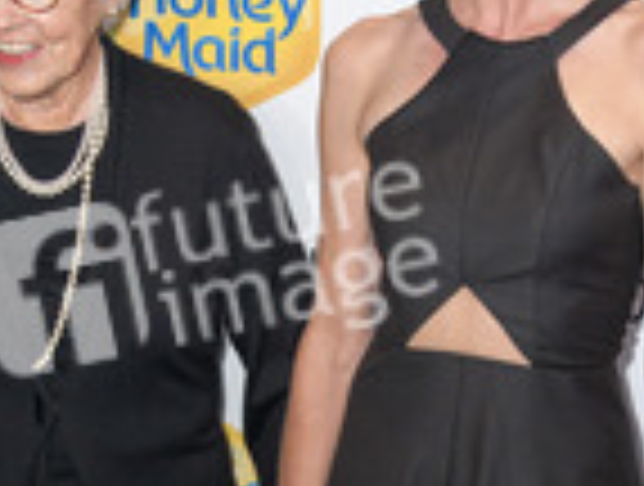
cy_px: 495
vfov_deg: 14.3
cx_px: 340
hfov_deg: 19.2
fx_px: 1902
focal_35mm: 102
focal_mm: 38
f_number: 4.5
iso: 500
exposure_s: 1/400
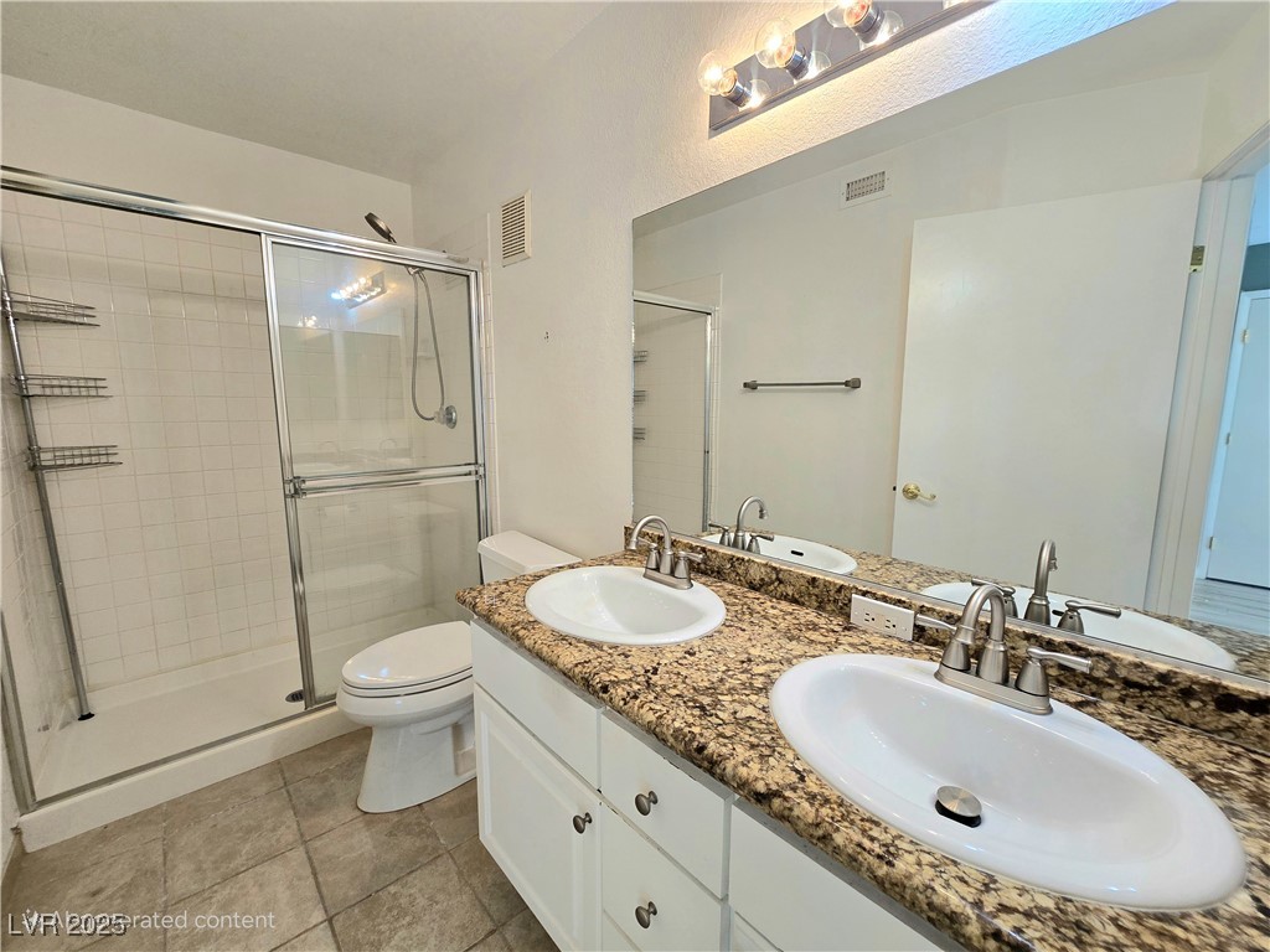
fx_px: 477
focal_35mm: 13
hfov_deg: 106.2
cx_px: 635
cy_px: 476
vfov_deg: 89.9
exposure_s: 1/60.2
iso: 100
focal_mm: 2.2
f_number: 2.2
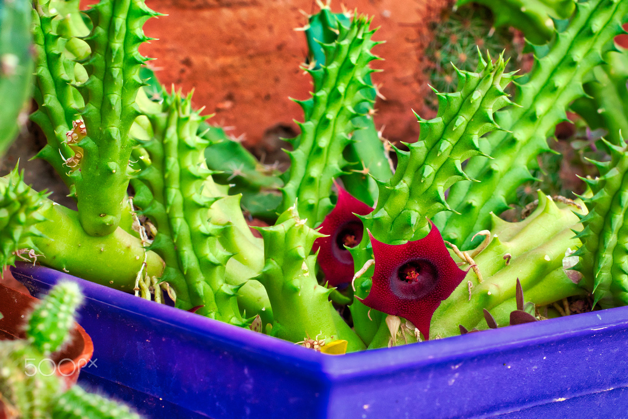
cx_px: 314
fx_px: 1308
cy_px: 210
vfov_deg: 18.2
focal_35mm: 75
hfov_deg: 27.0
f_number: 8
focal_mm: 50
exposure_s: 1/200
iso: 400
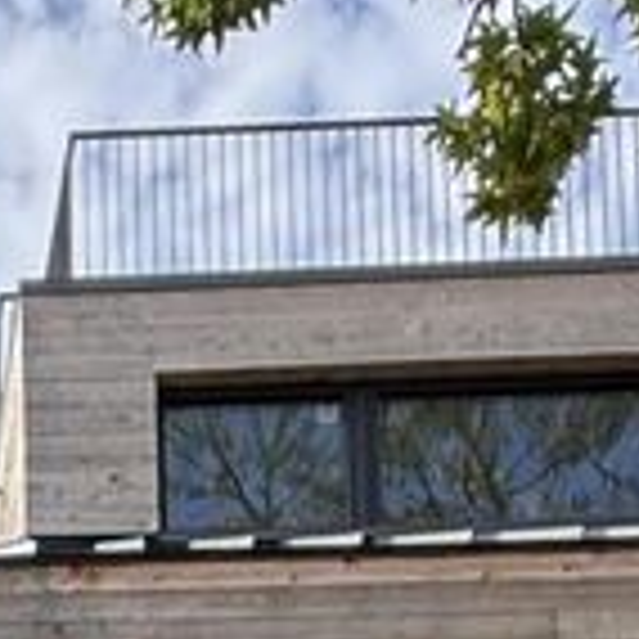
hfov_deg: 17.7
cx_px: -279
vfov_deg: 13.5
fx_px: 1859
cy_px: 1580
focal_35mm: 89
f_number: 2.2
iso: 50
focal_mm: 2.22
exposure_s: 1/276
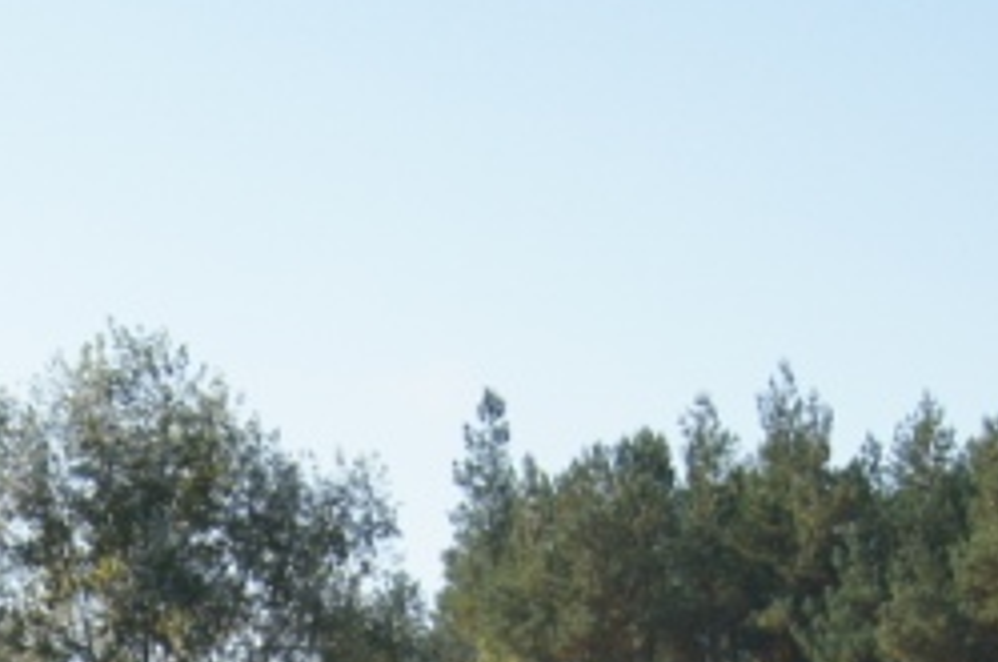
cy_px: 1308
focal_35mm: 173
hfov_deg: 11.7
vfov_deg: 7.6
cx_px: -212
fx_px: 4787
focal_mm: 28
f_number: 4.5
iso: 400
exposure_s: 1/2000
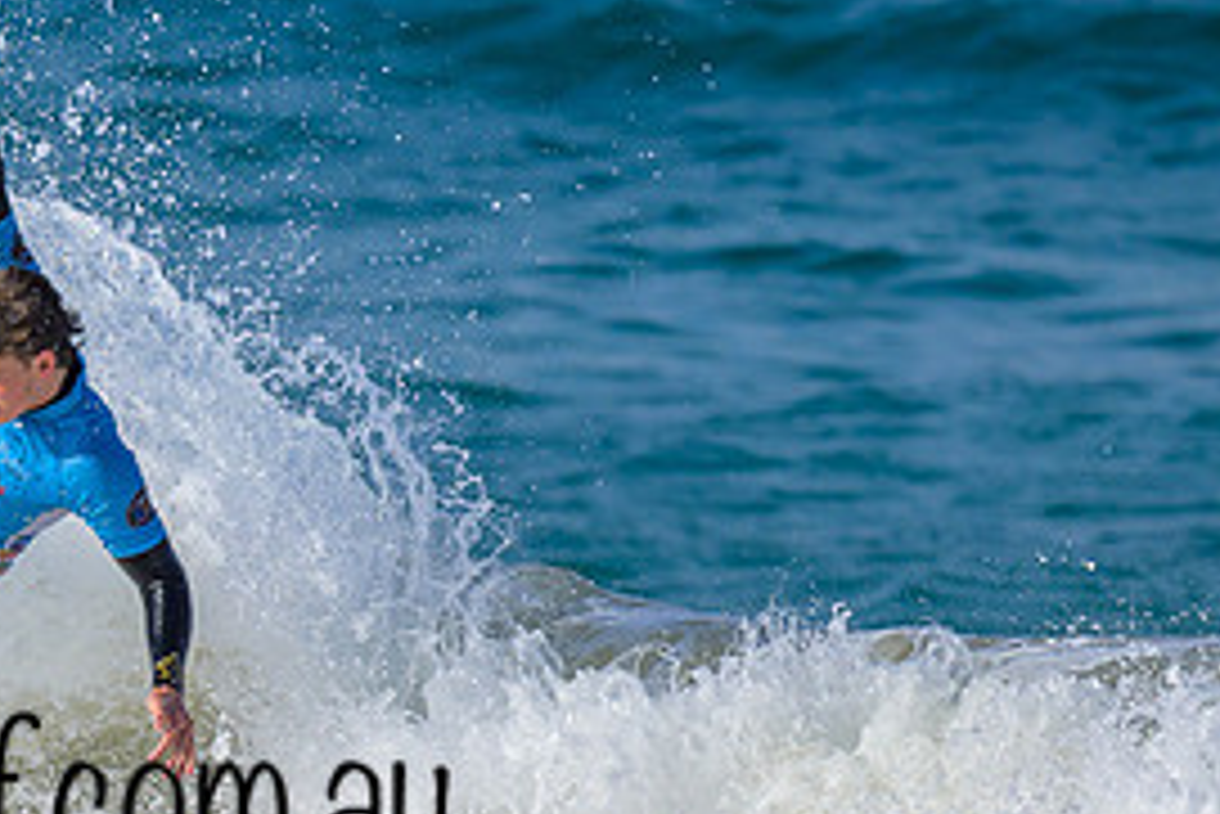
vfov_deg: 0.6
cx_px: -114
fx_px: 79610
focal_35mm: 2348
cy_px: 807
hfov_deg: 0.9
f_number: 6.3
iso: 220
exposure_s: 1/2000
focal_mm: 800
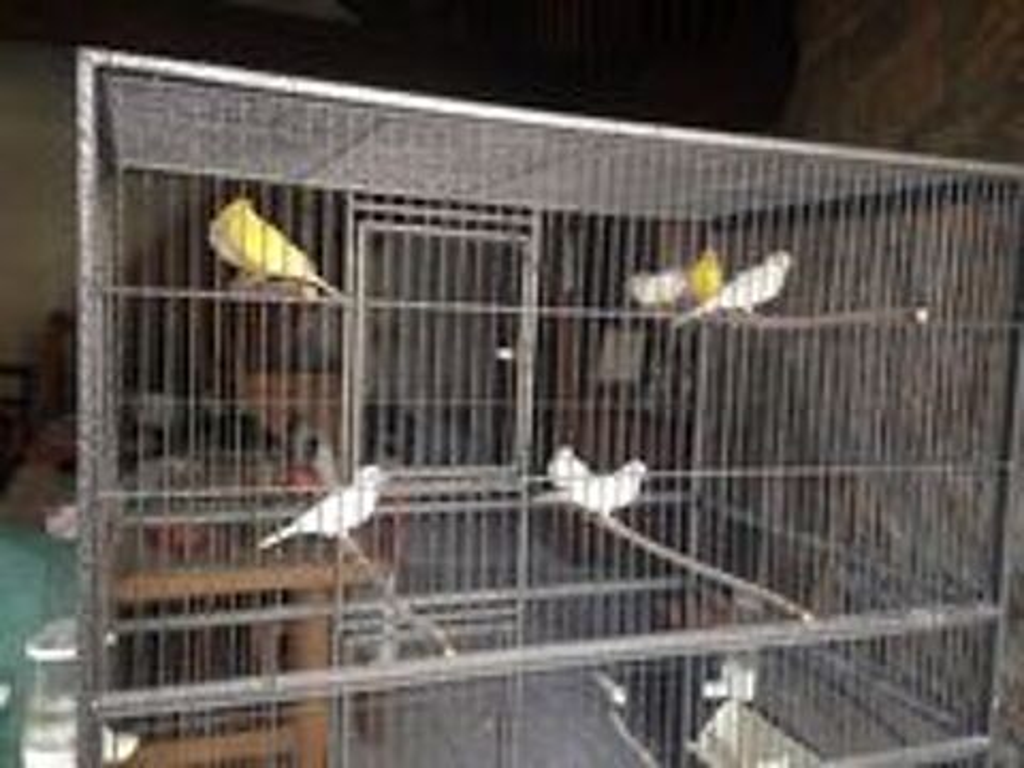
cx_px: 512
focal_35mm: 33
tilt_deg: -4.0
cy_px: 384
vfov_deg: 42.9
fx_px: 976
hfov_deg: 55.4
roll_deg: -0.5
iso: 80
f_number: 2.4
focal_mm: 4.12
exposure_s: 1/20
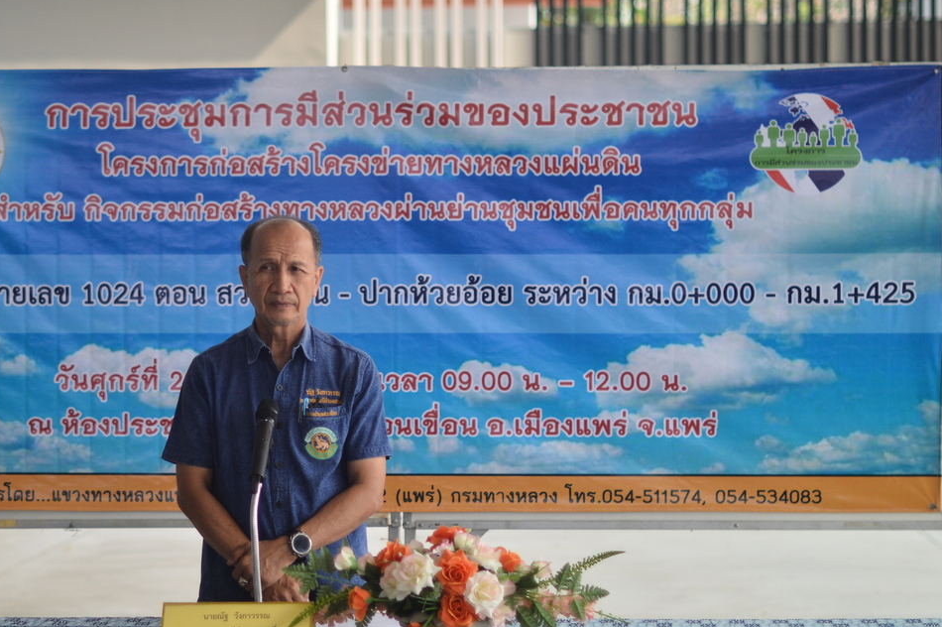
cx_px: 323
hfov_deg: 20.2
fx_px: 2641
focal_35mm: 101
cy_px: 345
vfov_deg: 13.5
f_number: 1.4
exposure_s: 1/2000
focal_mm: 50
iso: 100
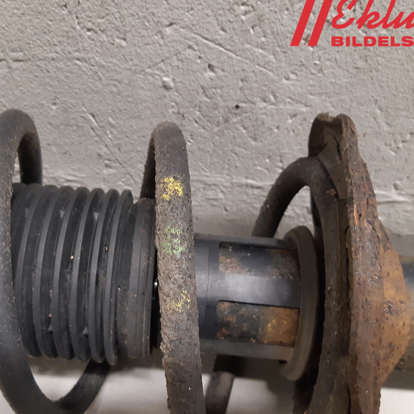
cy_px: 231
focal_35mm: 35
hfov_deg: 46.9
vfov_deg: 47.1
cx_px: 164
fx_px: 474
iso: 200
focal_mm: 3.93
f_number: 1.7
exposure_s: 1/25
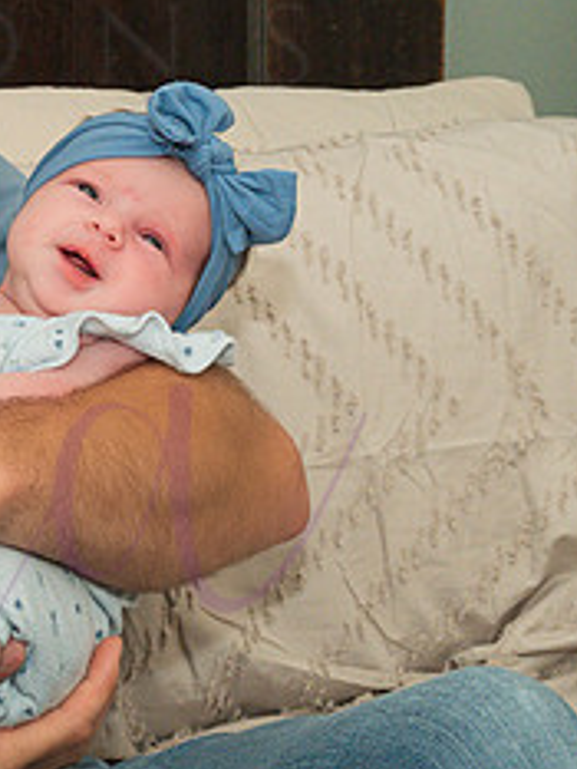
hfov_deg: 12.3
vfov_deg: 17.0
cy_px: 206
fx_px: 2554
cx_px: -293
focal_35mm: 115
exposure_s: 1/320
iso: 800
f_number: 14
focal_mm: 48
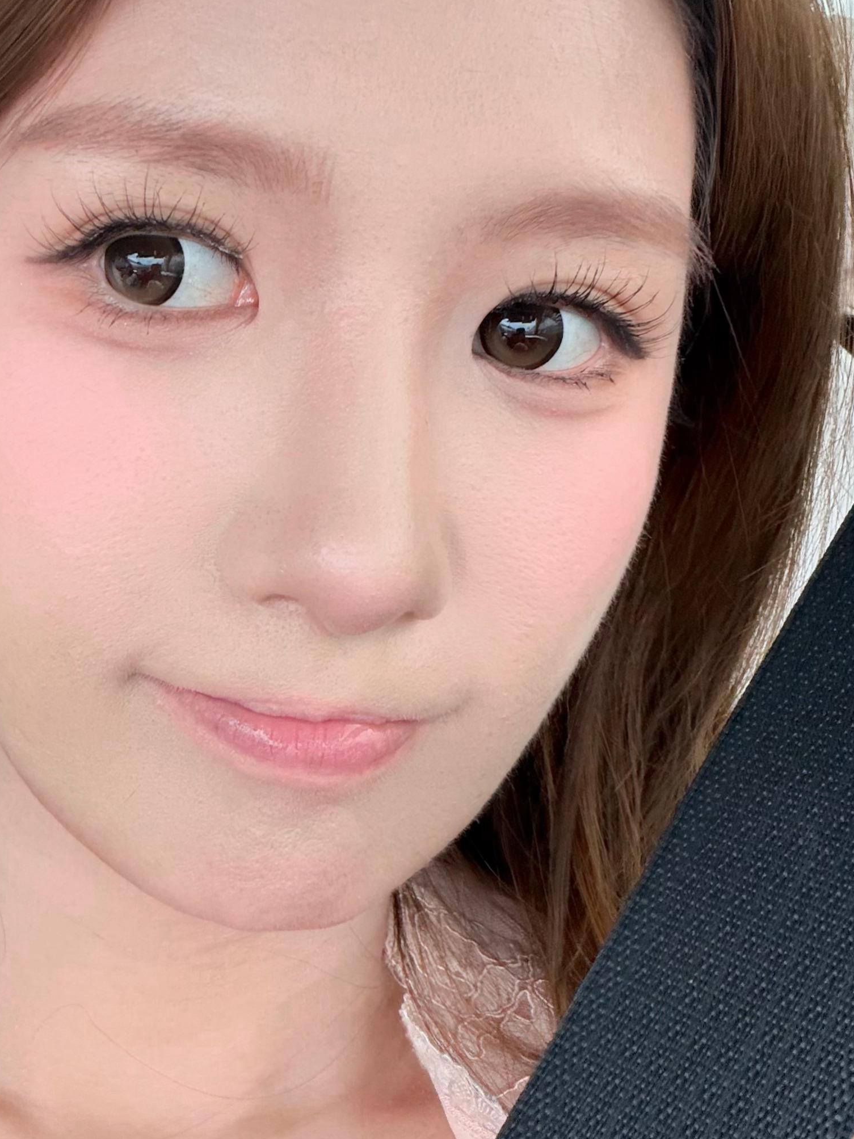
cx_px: 214
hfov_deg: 35.2
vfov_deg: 46.7
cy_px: 518
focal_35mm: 40
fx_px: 1316
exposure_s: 1/60
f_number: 1.5
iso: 125
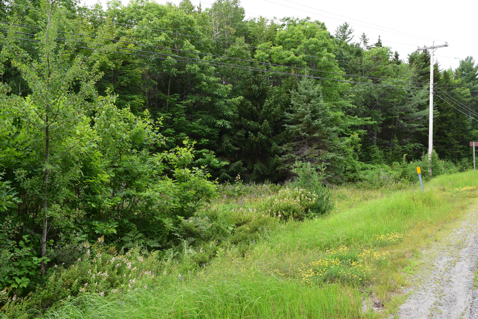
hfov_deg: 57.2
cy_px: 160
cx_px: 239
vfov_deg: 40.0
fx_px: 438
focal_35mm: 33
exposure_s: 1/250
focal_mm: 22
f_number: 10
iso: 400
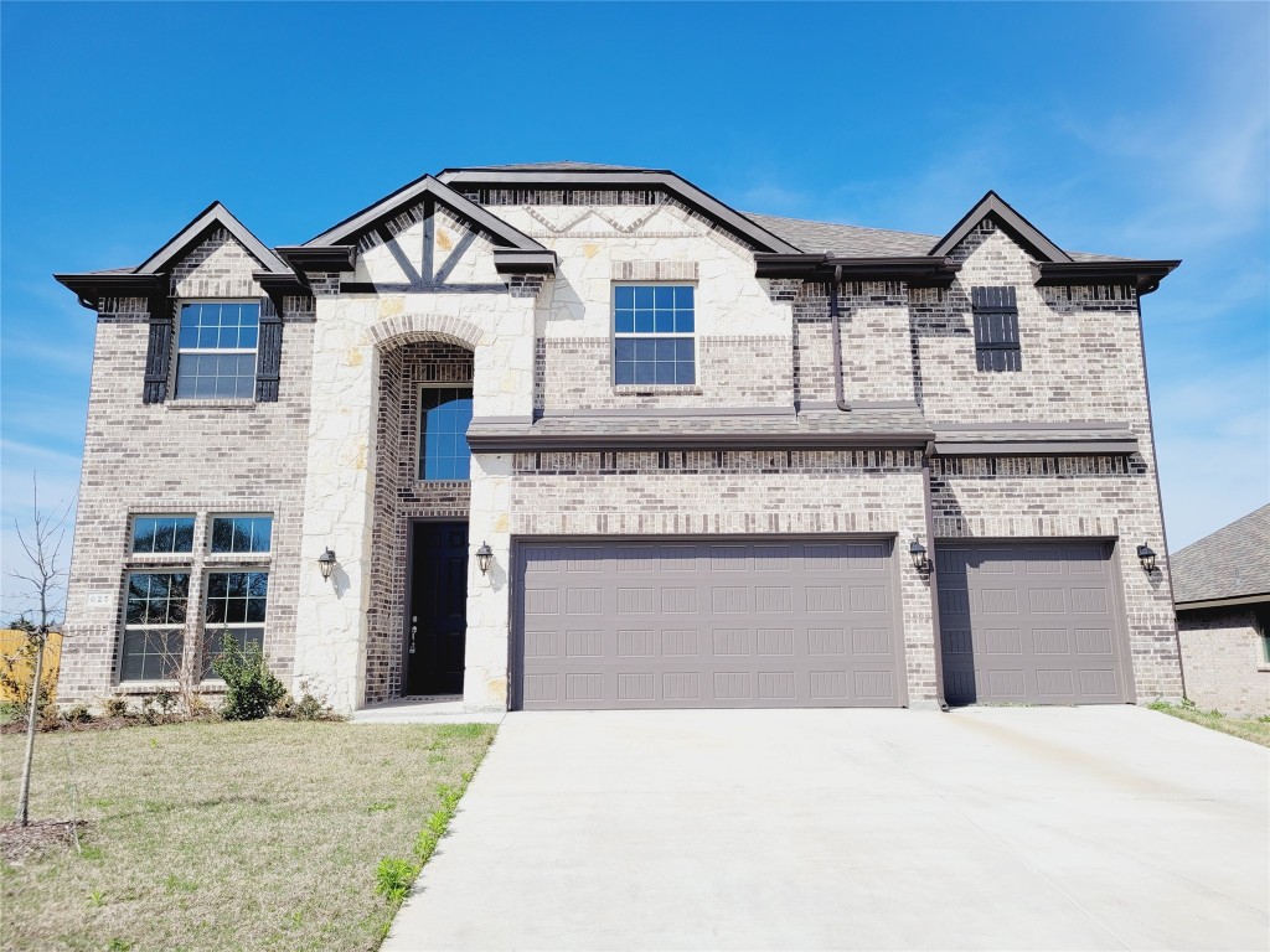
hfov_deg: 67.3
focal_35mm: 26
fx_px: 954
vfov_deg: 53.1
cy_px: 476
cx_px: 635
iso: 40
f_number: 1.8
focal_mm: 5.4
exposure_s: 1/3168
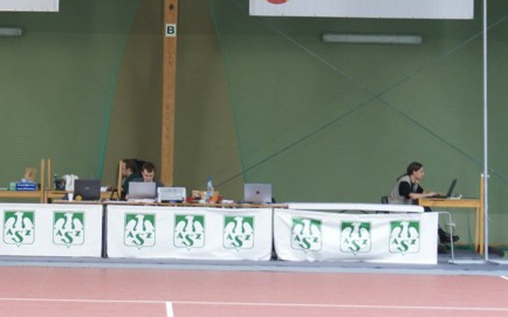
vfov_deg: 8.8
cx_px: 145
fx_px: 2048
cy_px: 74
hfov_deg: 14.1
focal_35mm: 148
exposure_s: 1/15
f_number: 5.6
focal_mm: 60
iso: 400
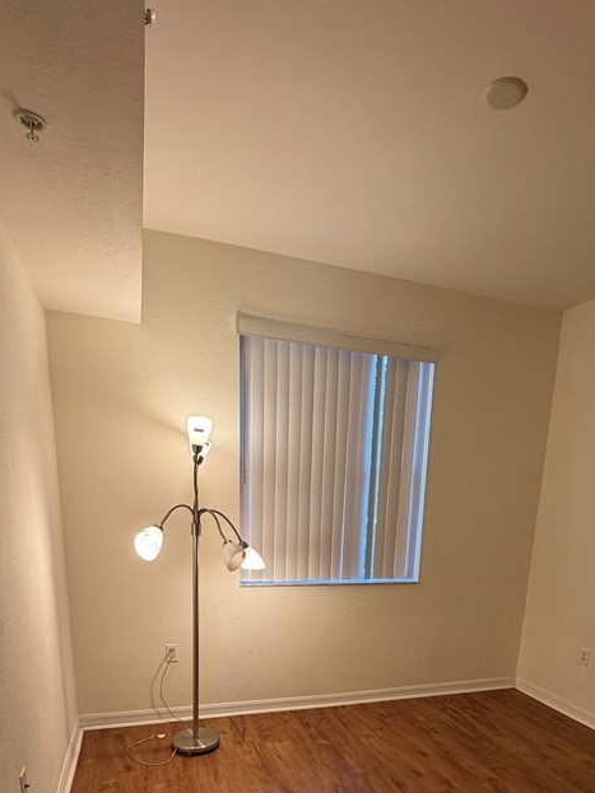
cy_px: 626
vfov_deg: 67.5
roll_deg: -2.9
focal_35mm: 23
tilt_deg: -13.5
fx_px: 527
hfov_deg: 58.7
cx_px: 333
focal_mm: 2.22
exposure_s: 1/120
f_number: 2.2
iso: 320
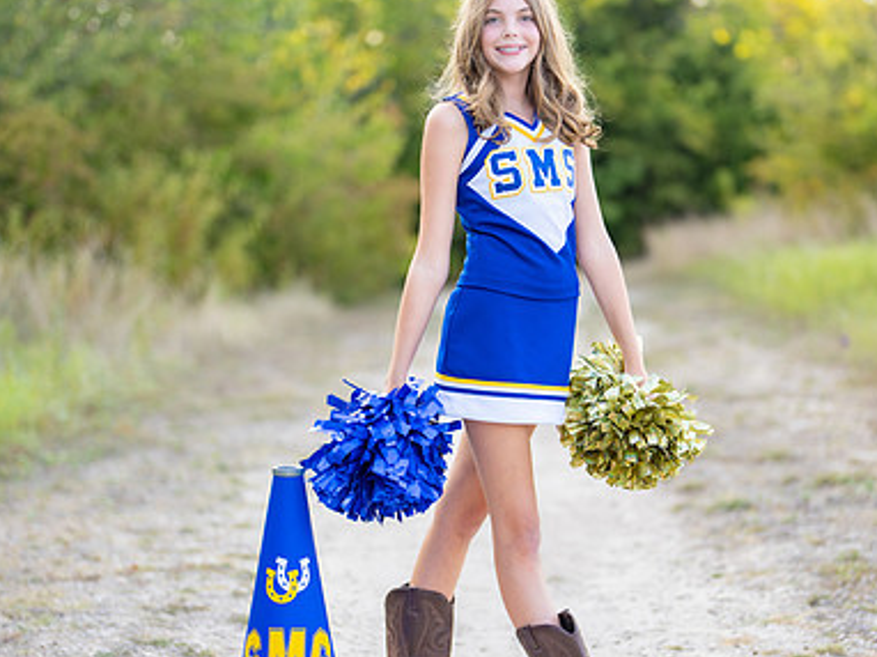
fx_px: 2127
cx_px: 524
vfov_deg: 17.5
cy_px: 358
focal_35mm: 84
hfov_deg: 23.3
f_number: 1.2
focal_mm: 50
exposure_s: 1/800
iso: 100
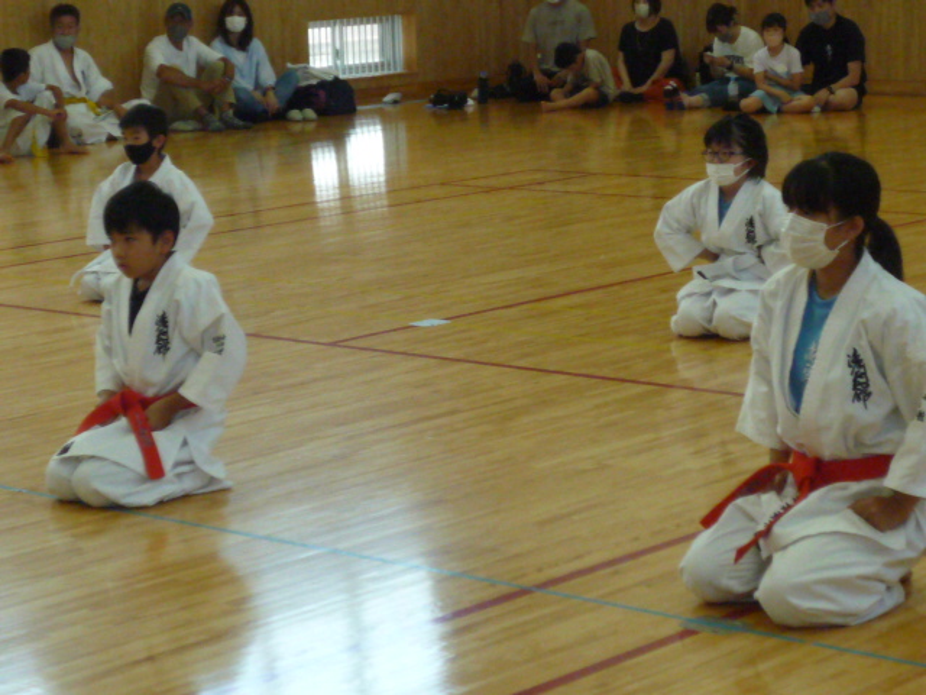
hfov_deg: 19.6
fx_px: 2675
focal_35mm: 100
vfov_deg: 14.8
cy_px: 348
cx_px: 463
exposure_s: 1/250
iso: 400
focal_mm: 9.9
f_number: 4.5
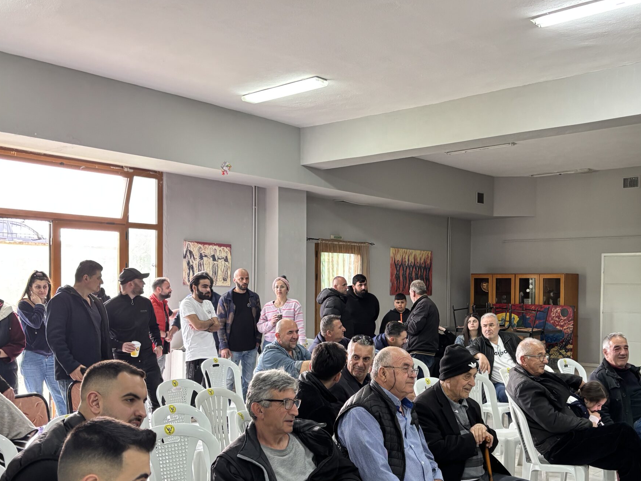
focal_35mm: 38
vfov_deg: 37.5
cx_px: 370
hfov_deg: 48.8
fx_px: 704
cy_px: 302
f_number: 1.6
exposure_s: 1/50
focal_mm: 5.96
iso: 160
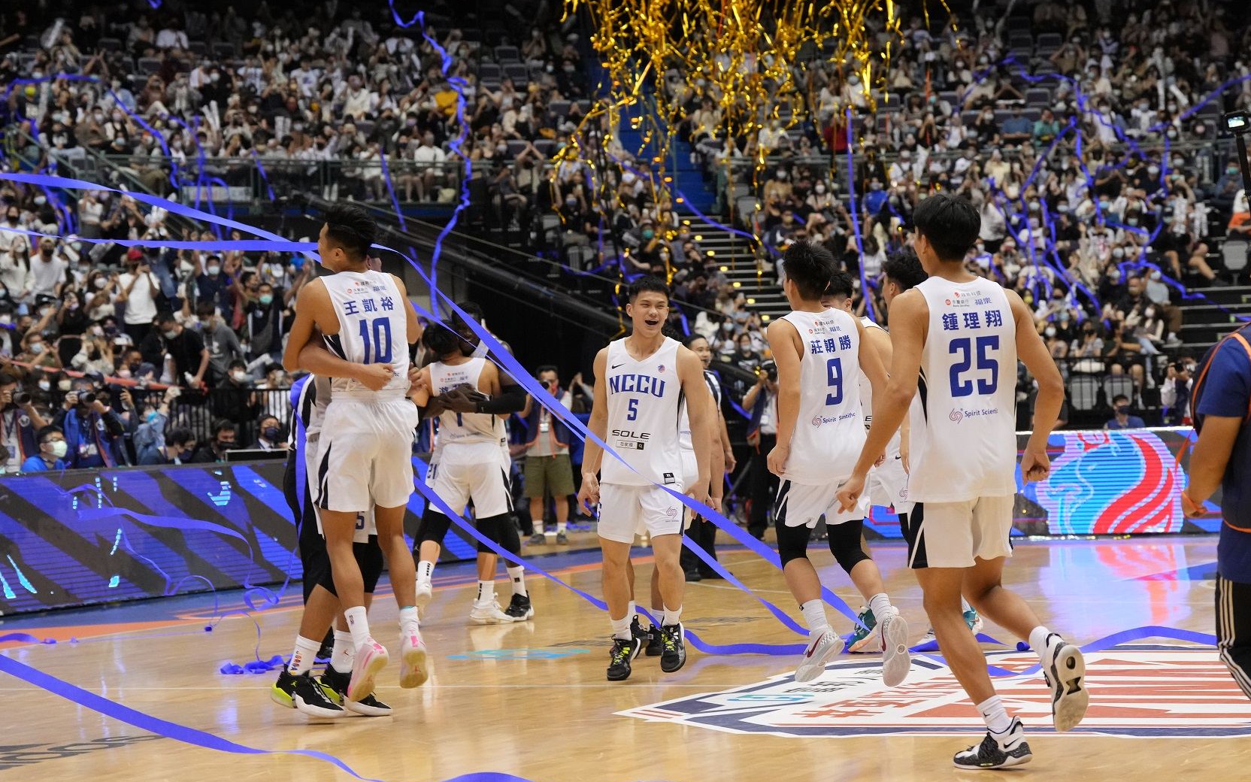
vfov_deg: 13.3
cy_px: 325
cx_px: 692
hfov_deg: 21.2
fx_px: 3341
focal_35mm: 98
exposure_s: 1/640
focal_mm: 80
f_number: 4
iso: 5000
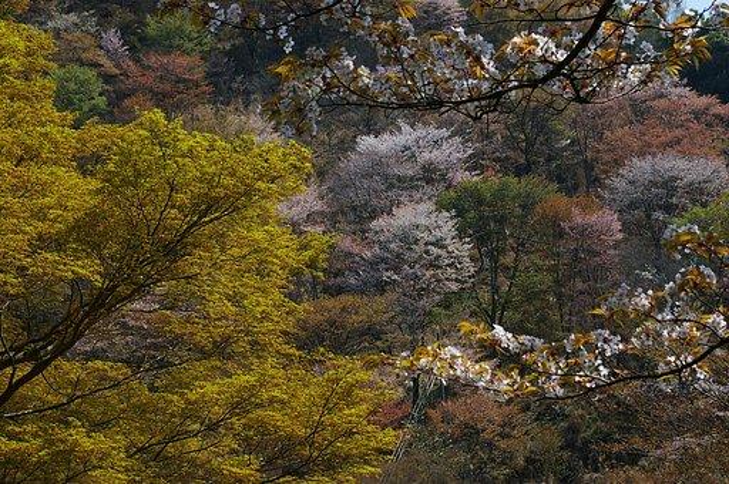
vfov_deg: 16.5
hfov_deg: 24.6
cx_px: 364
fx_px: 1668
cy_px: 242
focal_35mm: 82
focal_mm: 55
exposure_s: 1/350
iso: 200
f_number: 9.5
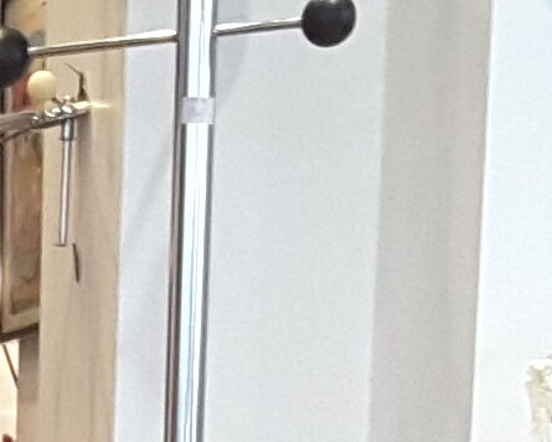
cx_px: -554
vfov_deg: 6.5
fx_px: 3627
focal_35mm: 222
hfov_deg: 8.3
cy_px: 1232
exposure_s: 1/25
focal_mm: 2.9
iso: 100
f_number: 1.9
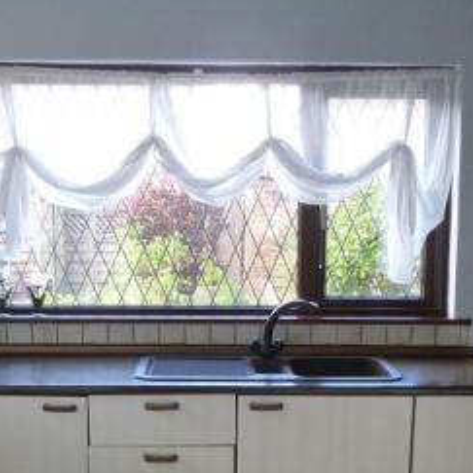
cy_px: 342
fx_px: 819
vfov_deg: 31.7
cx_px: 254
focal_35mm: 53
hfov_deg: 32.2
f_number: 3.1
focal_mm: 4.5
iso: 400
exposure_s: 1/40
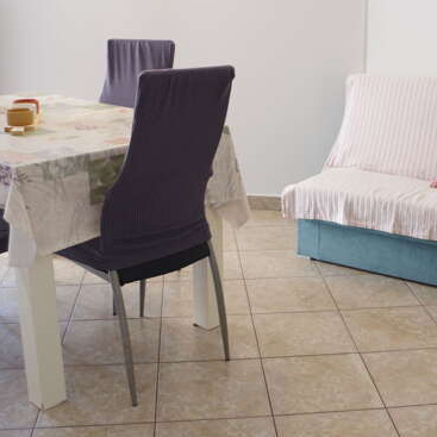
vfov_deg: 35.3
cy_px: 192
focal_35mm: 48
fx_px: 686
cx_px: 285
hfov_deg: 35.1
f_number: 4
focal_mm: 18
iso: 400
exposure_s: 1/15
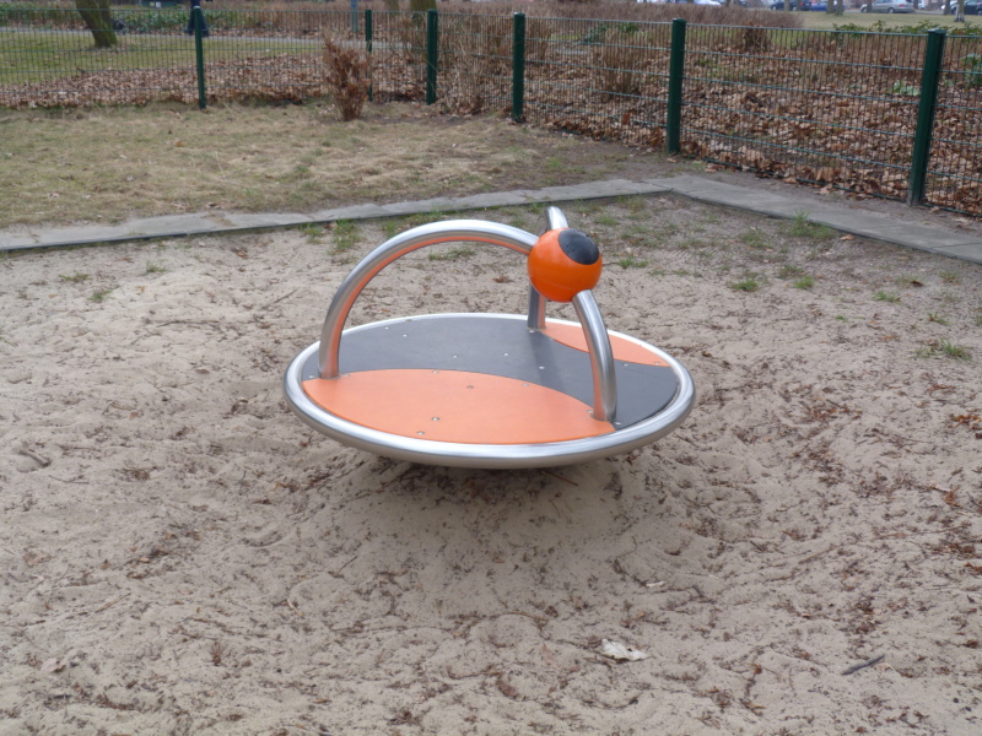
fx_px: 1050
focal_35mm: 37
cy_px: 368
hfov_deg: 50.1
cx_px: 491
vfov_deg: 38.7
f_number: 3.1
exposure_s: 1/160
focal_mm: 6.7
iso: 80
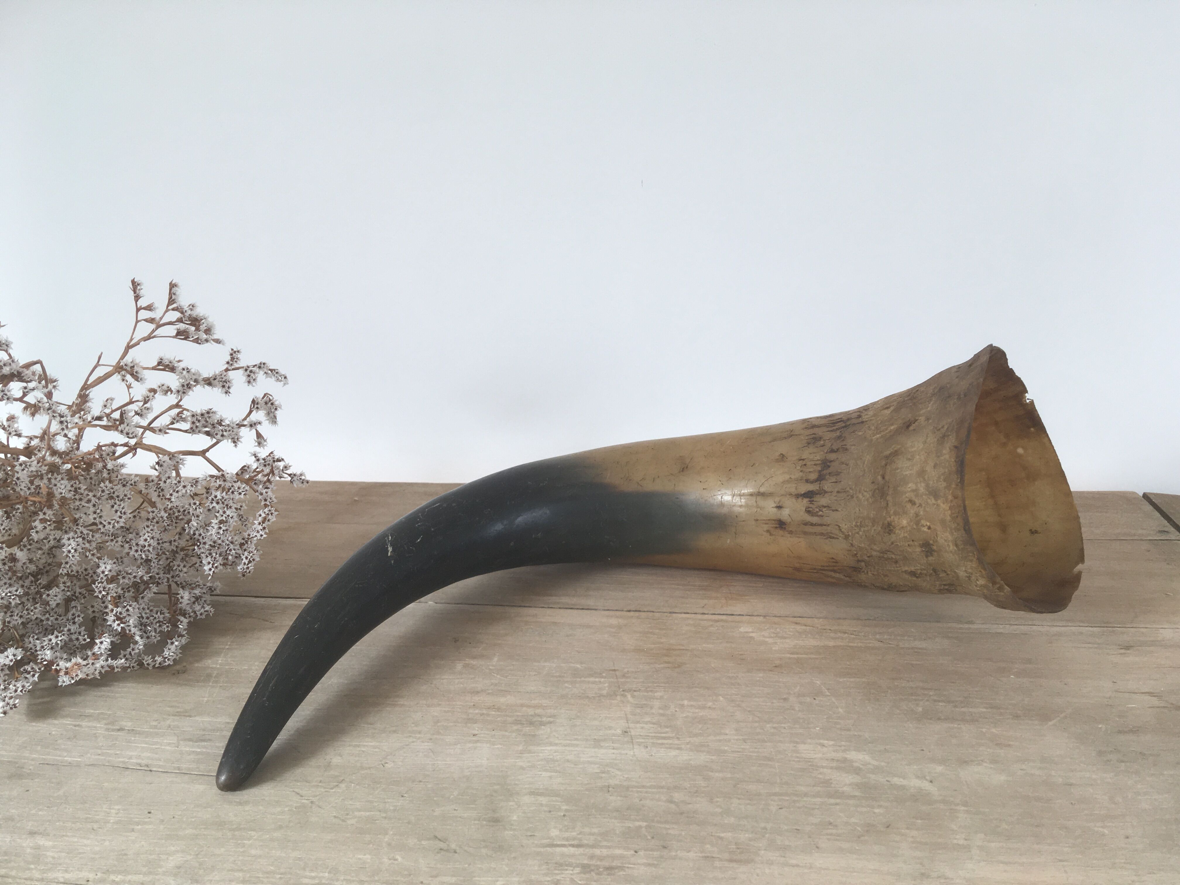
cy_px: 442
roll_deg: +1.8
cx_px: 590
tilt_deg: -15.8
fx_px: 989
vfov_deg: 48.2
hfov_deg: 61.7
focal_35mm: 29
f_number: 2.2
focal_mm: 4.15
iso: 32
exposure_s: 1/100
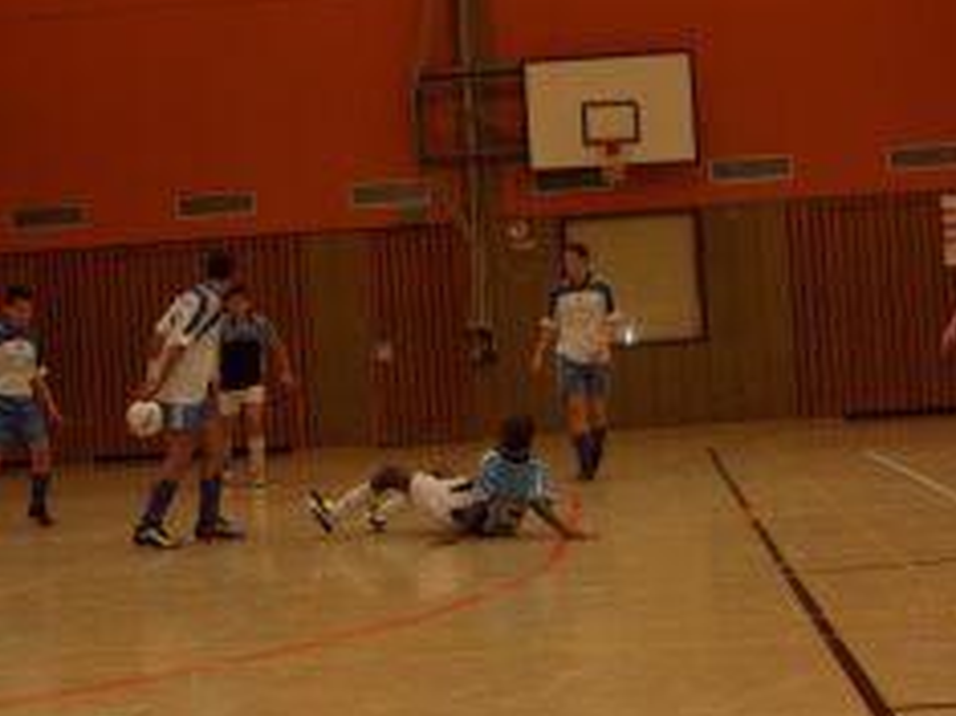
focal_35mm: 75
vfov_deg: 19.6
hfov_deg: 26.0
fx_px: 2070
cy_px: 374
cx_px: 419
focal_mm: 9.2
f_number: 3
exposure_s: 1/60
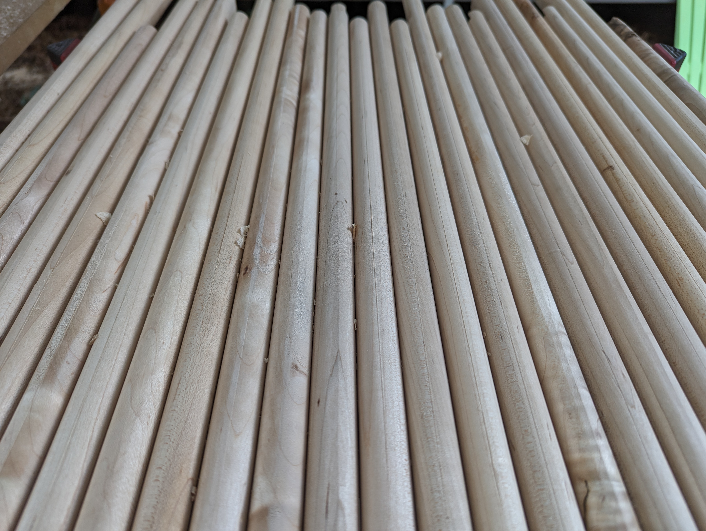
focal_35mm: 24
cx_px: 353
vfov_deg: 56.9
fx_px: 490
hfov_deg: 71.5
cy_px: 266
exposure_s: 1/236
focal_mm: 6.81
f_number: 1.85
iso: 67
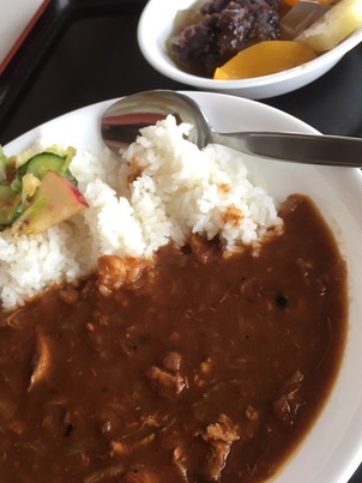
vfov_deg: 51.4
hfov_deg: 39.5
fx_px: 502
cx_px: 154
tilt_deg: -51.7
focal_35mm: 36
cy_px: 231
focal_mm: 4.15
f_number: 2.2
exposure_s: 1/30
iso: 40
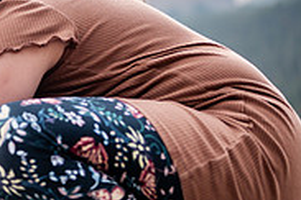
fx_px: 928
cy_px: 122
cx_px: -153
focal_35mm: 111
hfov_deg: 16.7
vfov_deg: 12.3
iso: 200
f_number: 2
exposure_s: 1/4000
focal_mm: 35
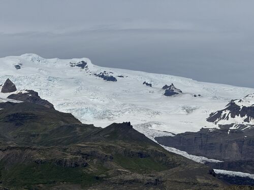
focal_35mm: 120
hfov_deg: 16.4
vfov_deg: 12.3
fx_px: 881
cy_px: 95
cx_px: 127
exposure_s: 1/6289
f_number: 2.8
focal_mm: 15.66
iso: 40
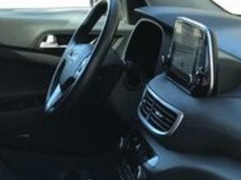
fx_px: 681
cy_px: 212
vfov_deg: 14.6
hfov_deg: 19.6
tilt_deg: -20.0
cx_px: 13
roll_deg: -1.1
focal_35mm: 98
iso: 25
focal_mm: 3.99
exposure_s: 1/120
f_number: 1.8
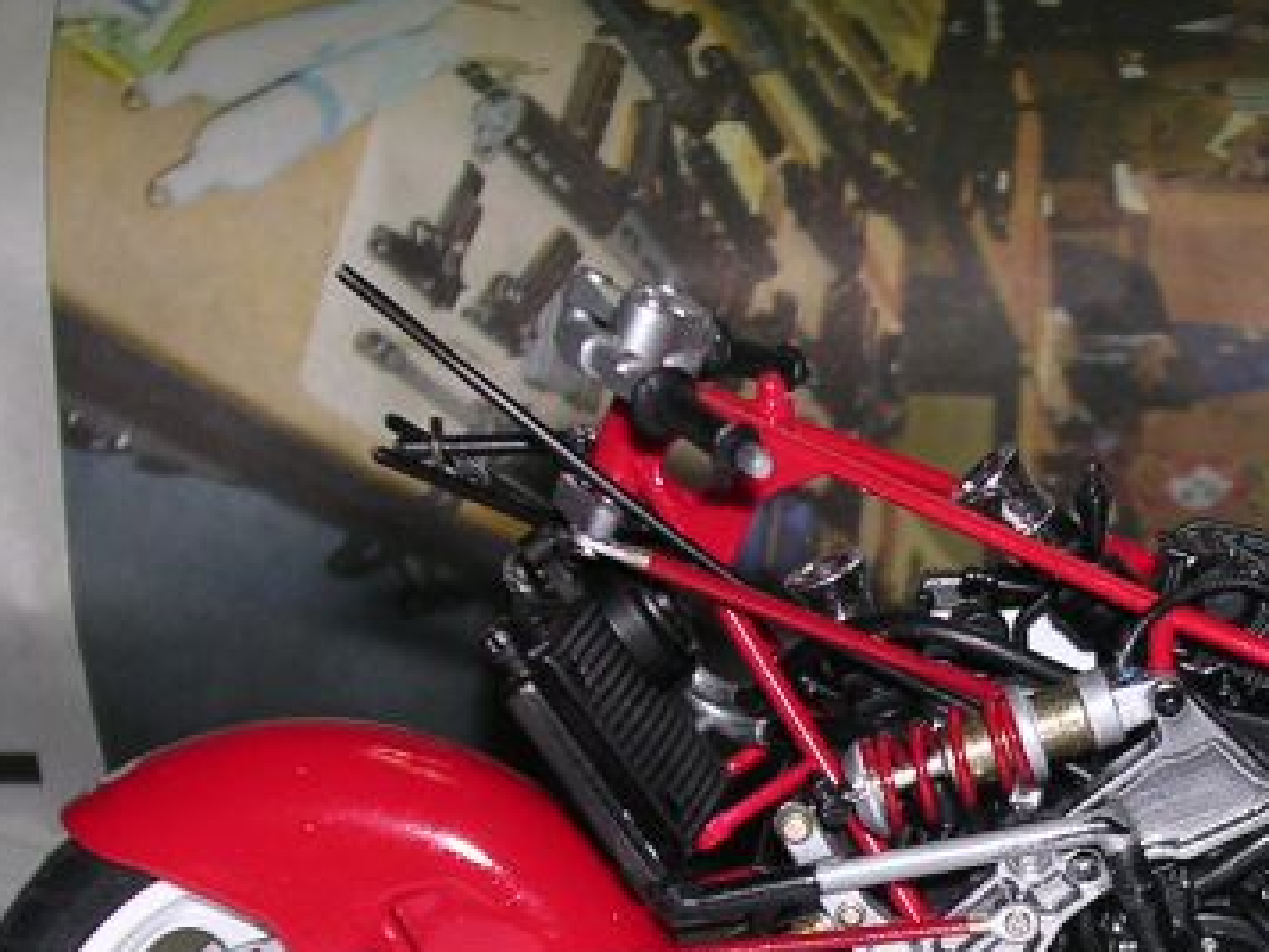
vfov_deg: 11.7
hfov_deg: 15.4
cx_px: 1176
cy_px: 891
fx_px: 4619
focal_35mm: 126
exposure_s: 1/60.1
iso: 100
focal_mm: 8.5
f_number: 3.3
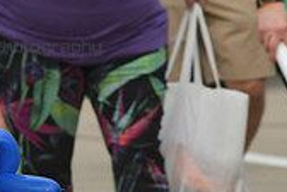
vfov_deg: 1.3
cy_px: -9
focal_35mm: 1034
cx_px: -171
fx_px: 8243
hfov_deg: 2.0
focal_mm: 200
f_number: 9
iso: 1250
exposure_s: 1/250
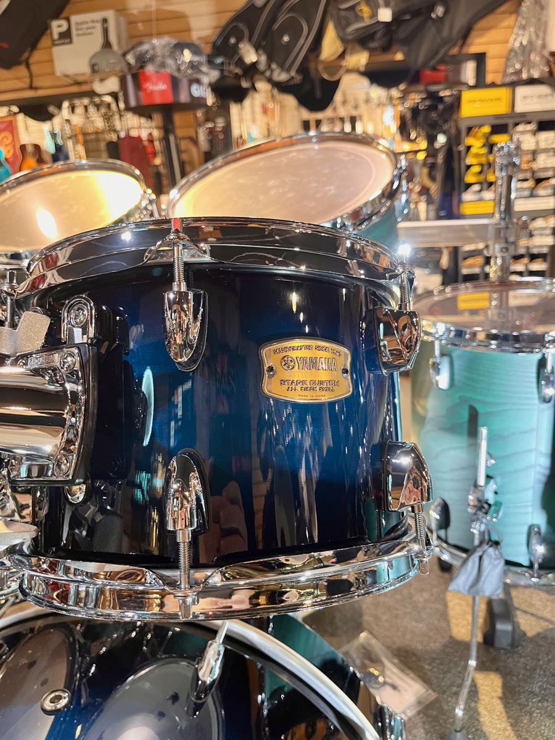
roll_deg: +4.7
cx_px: 278
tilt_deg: -17.5
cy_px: 370
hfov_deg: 53.1
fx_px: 556
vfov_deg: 67.3
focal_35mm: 26
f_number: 1.6
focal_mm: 5.1
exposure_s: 1/30
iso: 800
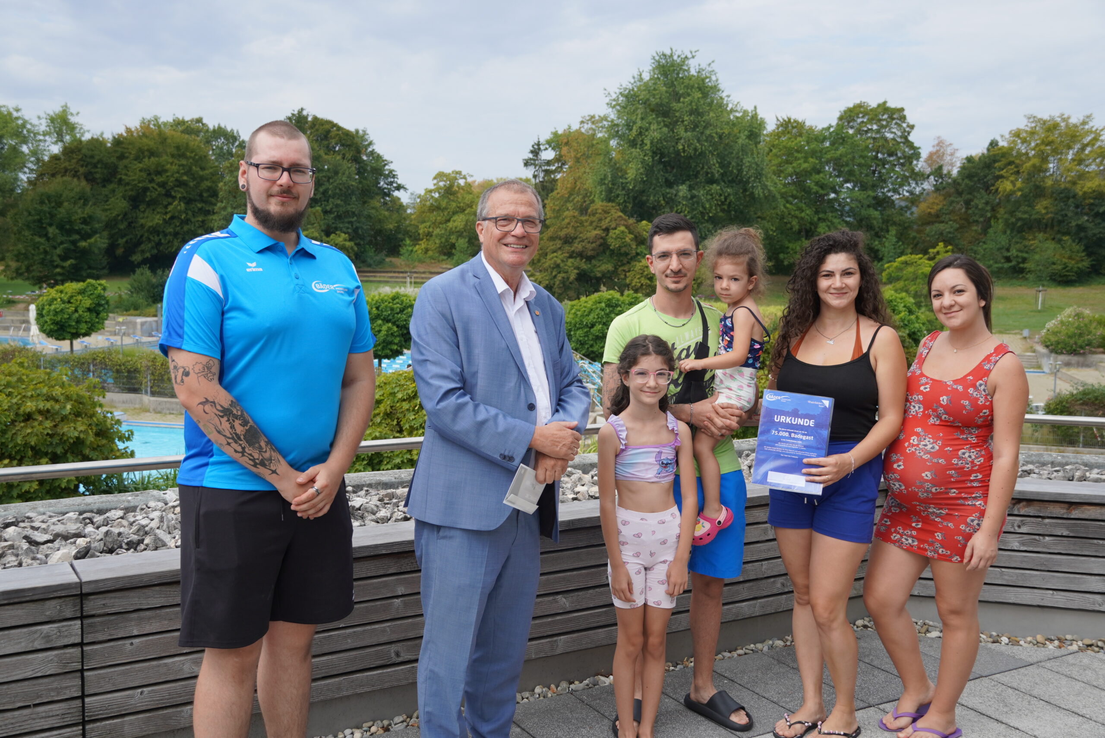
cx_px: 552
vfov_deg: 36.9
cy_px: 369
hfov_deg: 53.1
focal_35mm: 36
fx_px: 1106
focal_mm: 24
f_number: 4.5
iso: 100
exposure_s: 1/500
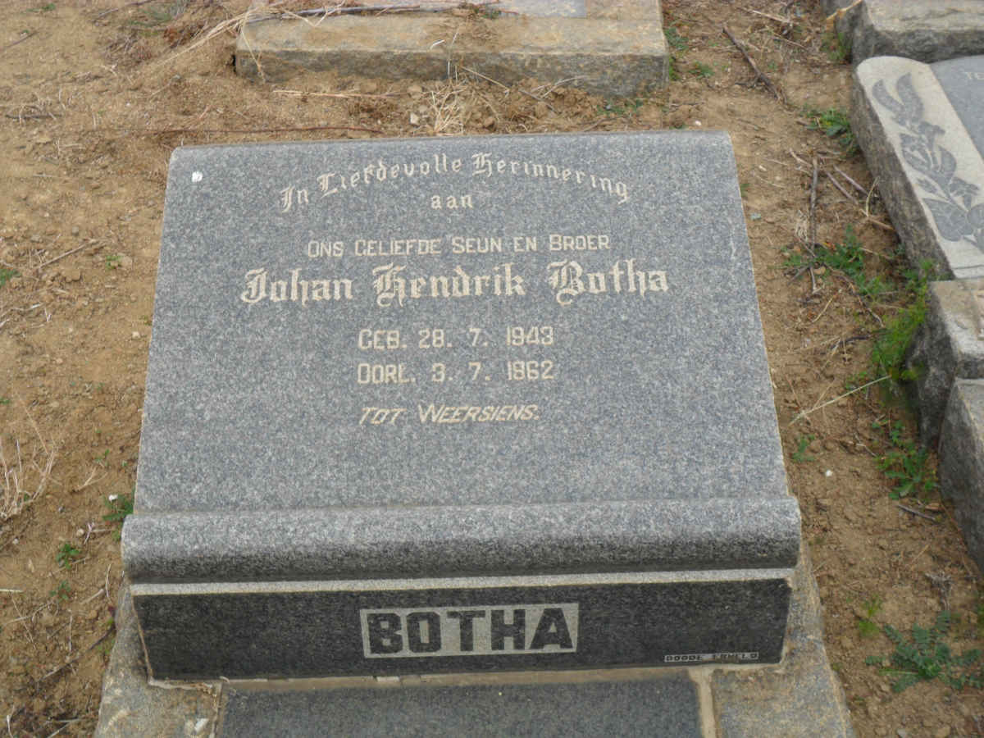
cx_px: 492
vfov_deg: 28.0
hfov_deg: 36.8
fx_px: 1478
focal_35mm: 52
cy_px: 369
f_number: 5
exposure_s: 1/180
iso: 100
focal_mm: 9.3
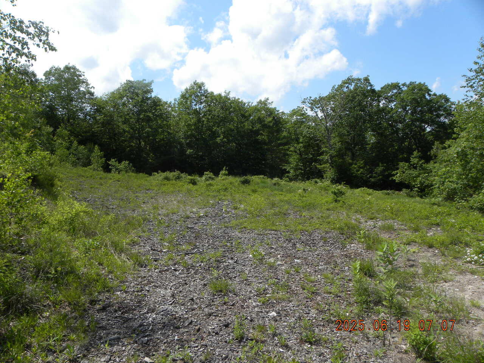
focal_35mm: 26
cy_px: 182
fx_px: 364
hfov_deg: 67.3
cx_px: 242
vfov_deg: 53.1
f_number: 5.6
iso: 64
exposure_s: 1/304
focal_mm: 4.6
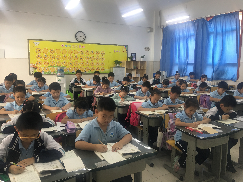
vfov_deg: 48.2
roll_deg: -1.0
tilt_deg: -6.8
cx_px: 122
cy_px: 91
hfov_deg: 61.7
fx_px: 204
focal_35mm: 29
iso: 32
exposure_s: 1/17
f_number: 2.2
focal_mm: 4.15
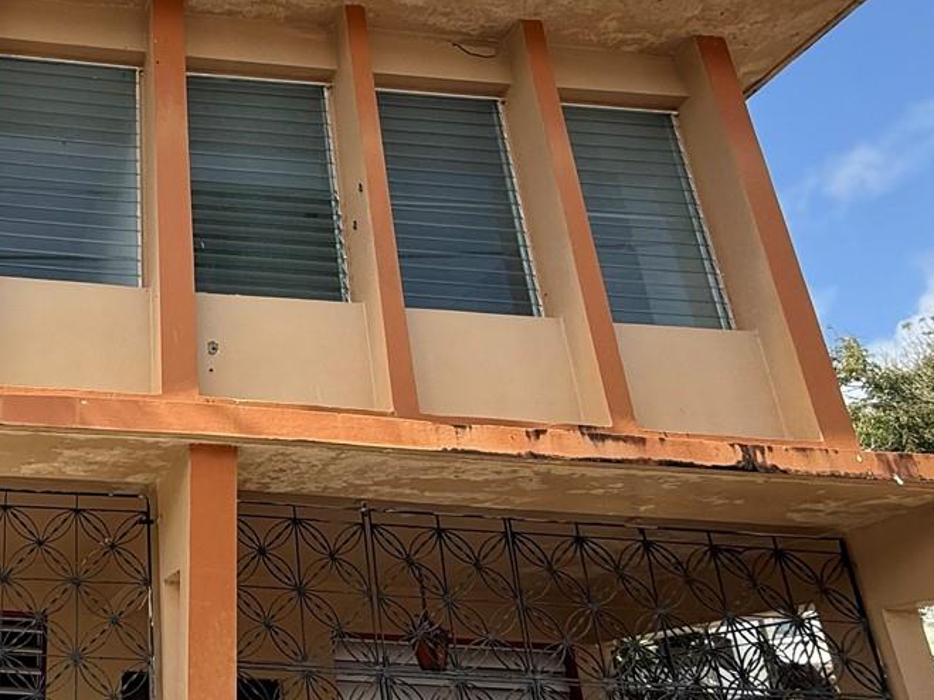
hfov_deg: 45.9
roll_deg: -2.4
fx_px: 917
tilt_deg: +25.2
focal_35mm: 34
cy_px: 394
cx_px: 11
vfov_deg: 41.7
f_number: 2.2
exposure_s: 1/760
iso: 64
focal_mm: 2.22
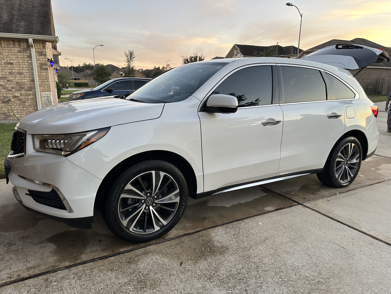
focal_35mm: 24
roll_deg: -0.3
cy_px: 147
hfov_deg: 71.6
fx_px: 271
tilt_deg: -11.6
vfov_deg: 56.8
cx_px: 196
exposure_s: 1/121
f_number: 1.78
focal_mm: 6.86
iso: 80
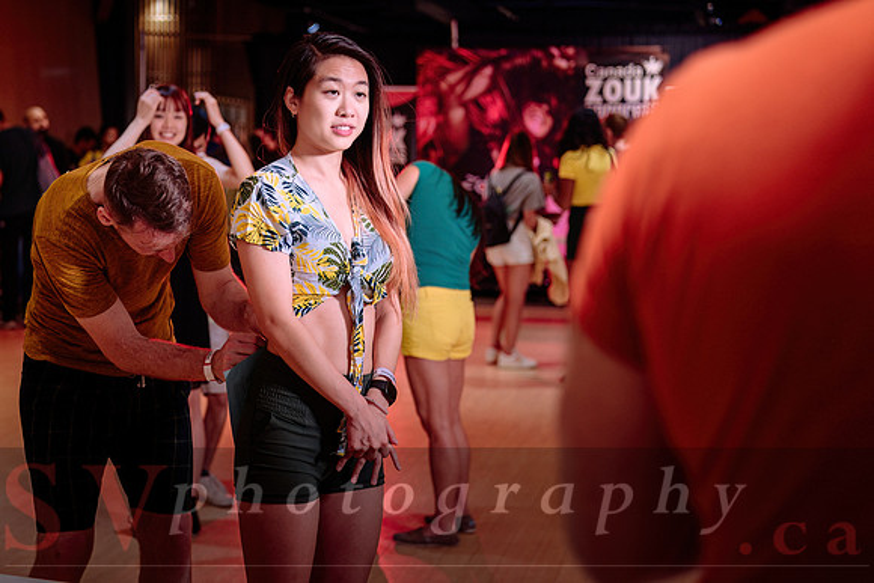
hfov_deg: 30.8
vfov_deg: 20.9
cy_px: 218
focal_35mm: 65
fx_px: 1580
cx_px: 327
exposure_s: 1/100
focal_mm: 52
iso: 400
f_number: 3.2
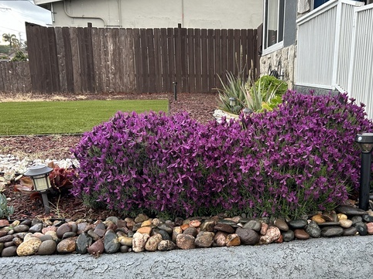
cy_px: 164
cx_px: 239
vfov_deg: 39.5
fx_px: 388
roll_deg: -1.1
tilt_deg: -12.8
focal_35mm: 36
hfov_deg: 50.7
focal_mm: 5.7
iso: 125
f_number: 1.5
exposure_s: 1/121
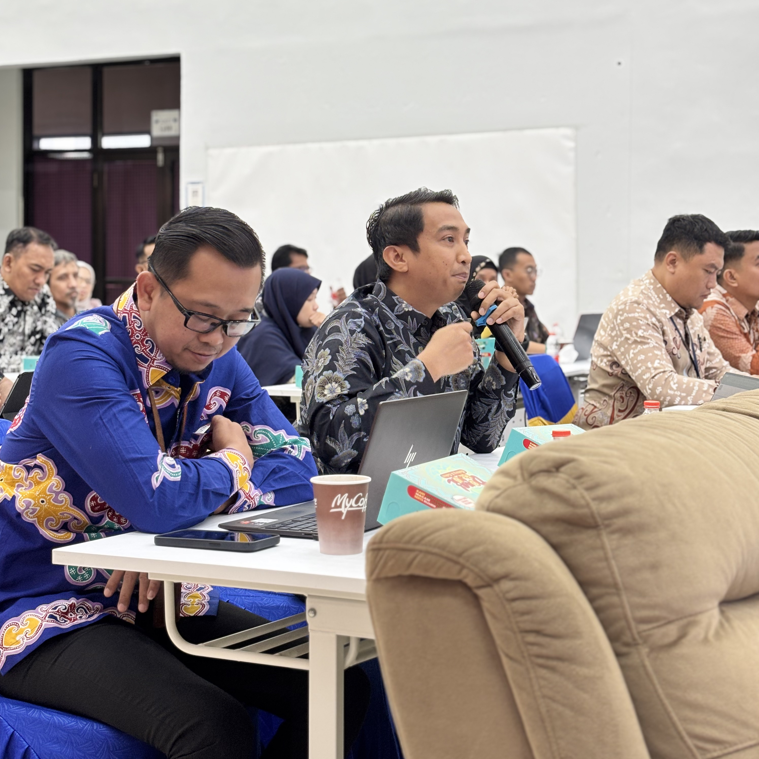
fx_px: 1538
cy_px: 271
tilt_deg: -0.1
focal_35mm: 62
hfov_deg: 27.7
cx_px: 376
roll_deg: -1.4
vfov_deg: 27.6
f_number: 1.6
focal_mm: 5.96
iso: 64
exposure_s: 1/60
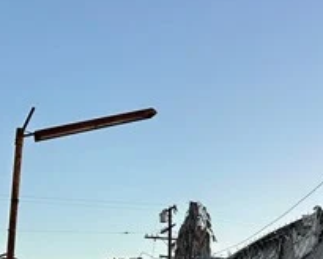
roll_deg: +0.6
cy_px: 261
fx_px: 698
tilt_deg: +9.0
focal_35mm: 73
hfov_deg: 23.8
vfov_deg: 20.3
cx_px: 388
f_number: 1.78
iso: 80
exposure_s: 1/467
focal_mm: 6.86
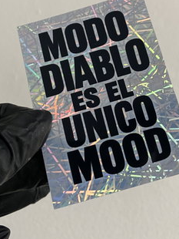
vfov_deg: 43.0
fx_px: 296
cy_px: 72
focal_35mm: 43
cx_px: 93
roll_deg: -10.6
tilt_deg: +13.0
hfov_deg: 33.6
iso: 100
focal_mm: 4.25
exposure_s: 1/44
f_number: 1.8
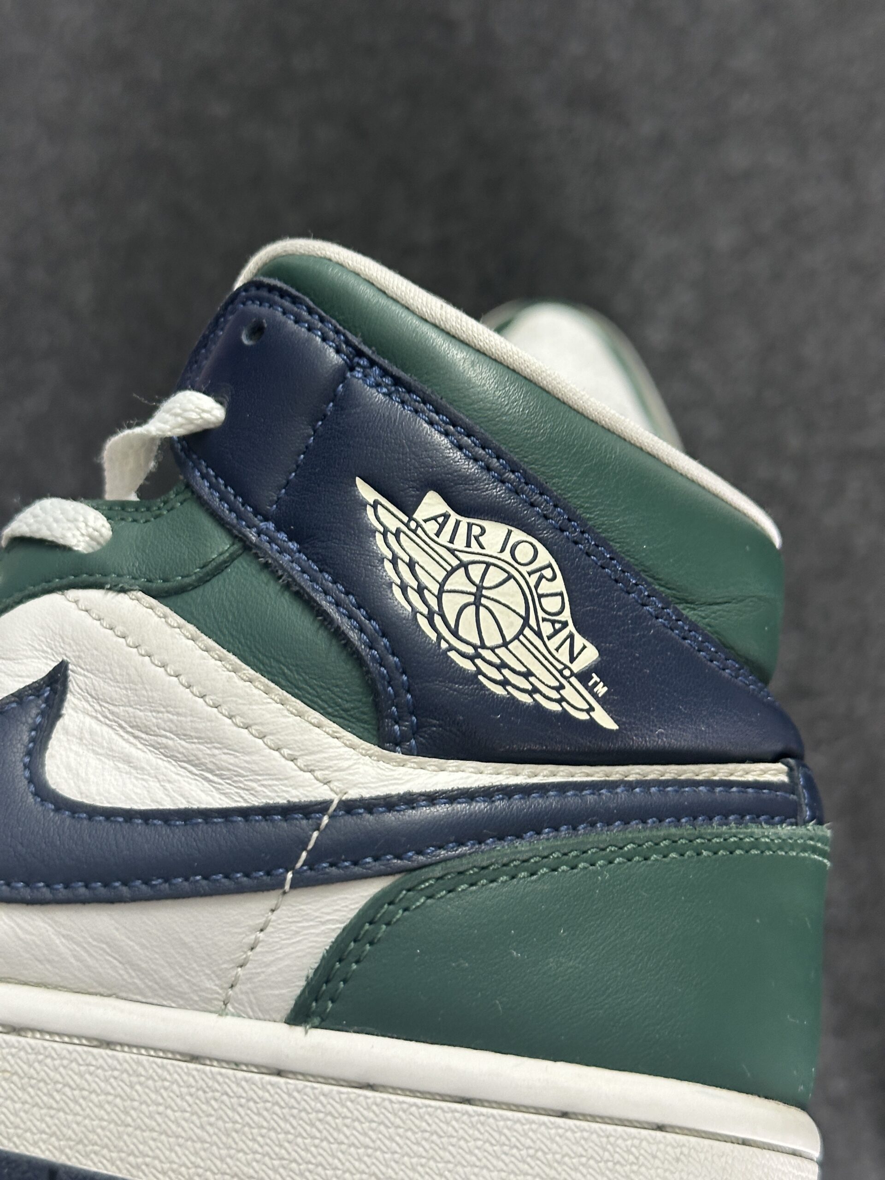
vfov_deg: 39.7
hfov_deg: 30.3
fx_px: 1636
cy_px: 590
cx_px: 442
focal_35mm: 48
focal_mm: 6.86
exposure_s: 1/33
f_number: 1.78
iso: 200
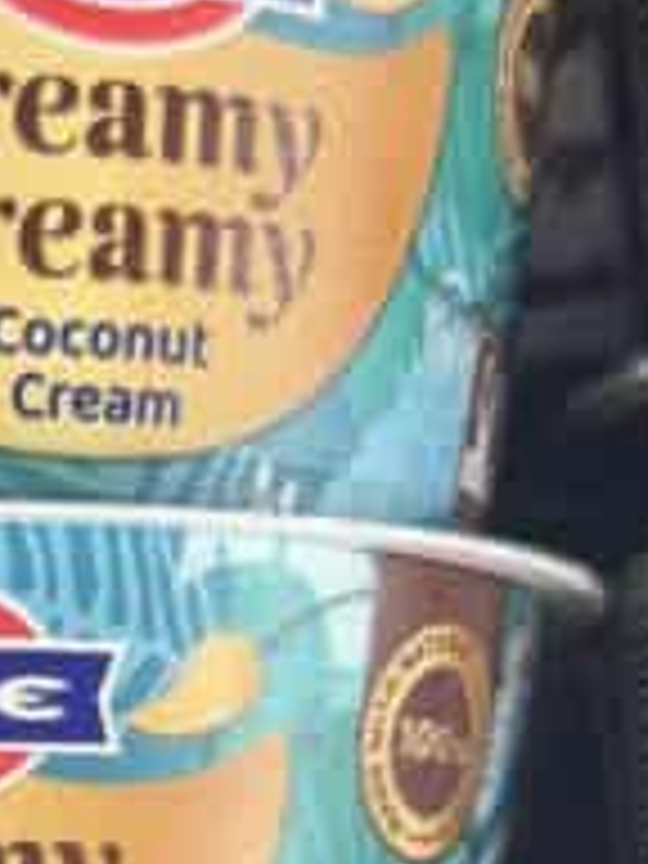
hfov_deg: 11.2
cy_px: 1238
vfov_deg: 14.5
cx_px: -261
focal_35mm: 128
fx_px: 3195
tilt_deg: -3.6
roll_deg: -0.8
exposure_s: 1/121
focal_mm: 6.76
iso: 160
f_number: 1.78
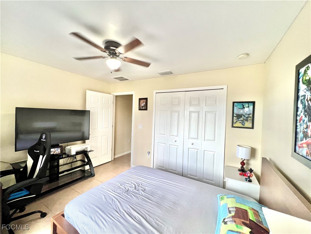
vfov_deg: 89.9
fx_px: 117
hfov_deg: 106.2
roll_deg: -1.5
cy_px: 117
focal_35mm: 13
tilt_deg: -1.4
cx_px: 156
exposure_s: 1/120
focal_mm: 1.57
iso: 100
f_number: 1.8
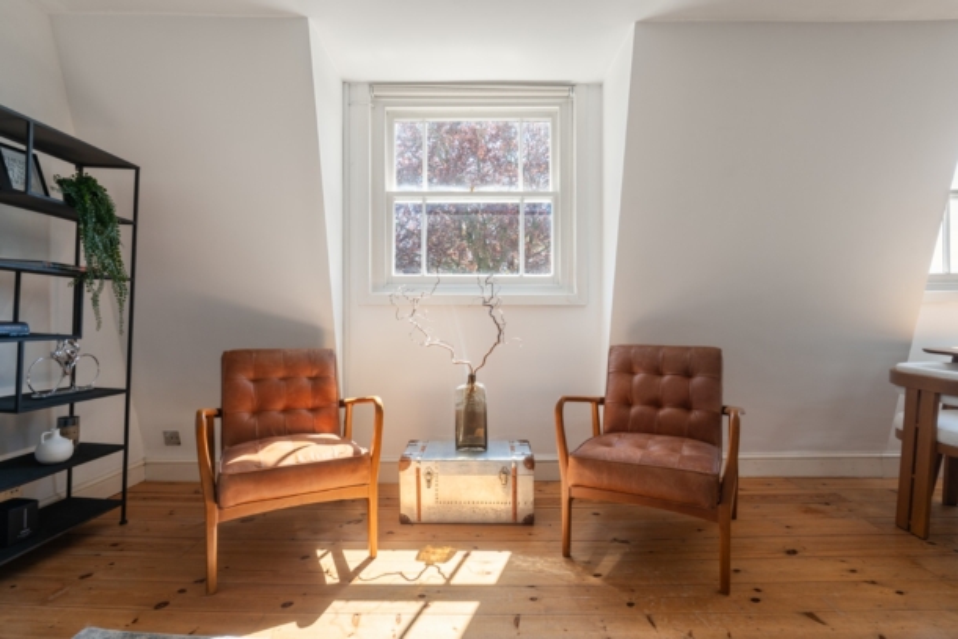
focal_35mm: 18
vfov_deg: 66.0
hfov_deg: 88.4
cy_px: 320
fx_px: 492
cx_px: 479
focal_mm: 18.5
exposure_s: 1/6
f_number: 9
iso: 250
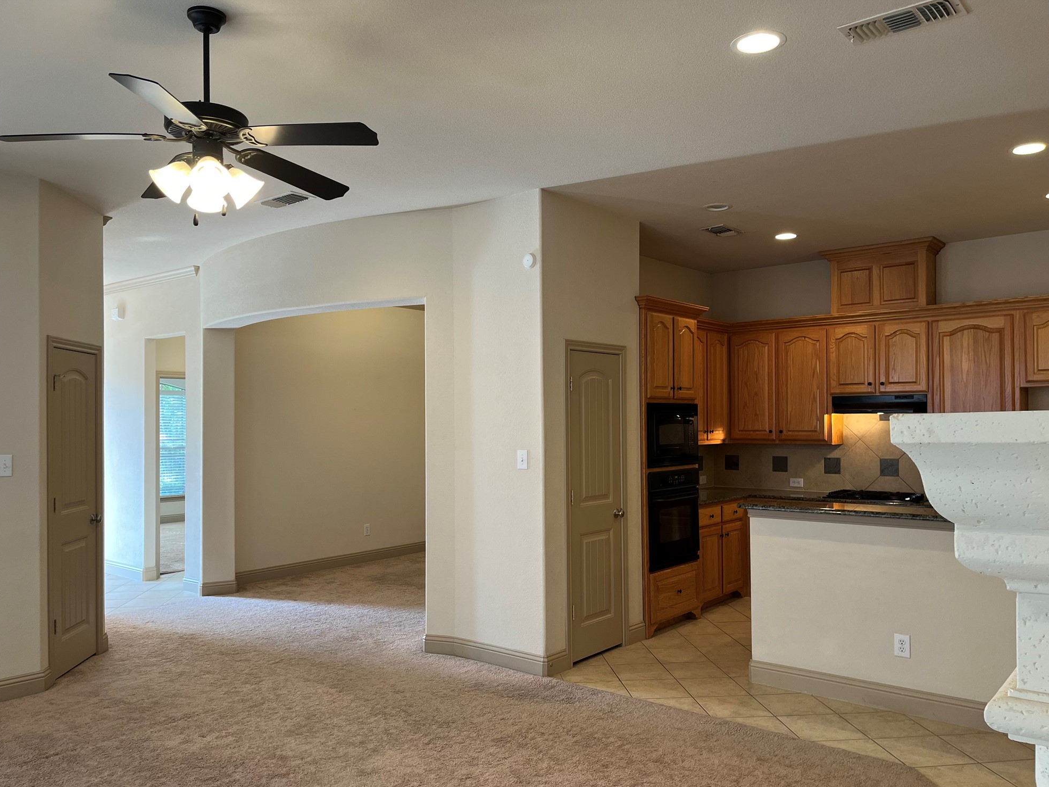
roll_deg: +1.2
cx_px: 521
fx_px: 818
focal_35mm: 27
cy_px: 407
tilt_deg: +1.9
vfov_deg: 51.3
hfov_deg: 65.3
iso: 80
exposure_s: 1/60
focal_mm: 5.1
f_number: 1.6
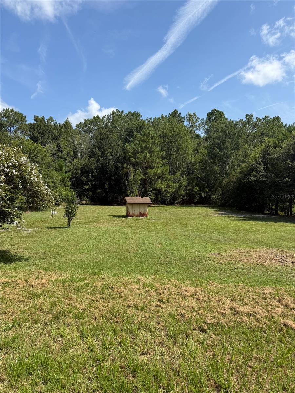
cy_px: 196
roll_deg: -0.6
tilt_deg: -3.1
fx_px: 273
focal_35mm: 24
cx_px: 148
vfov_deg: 71.6
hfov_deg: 56.8
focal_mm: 6.76
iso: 80
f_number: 1.78
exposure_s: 1/3953
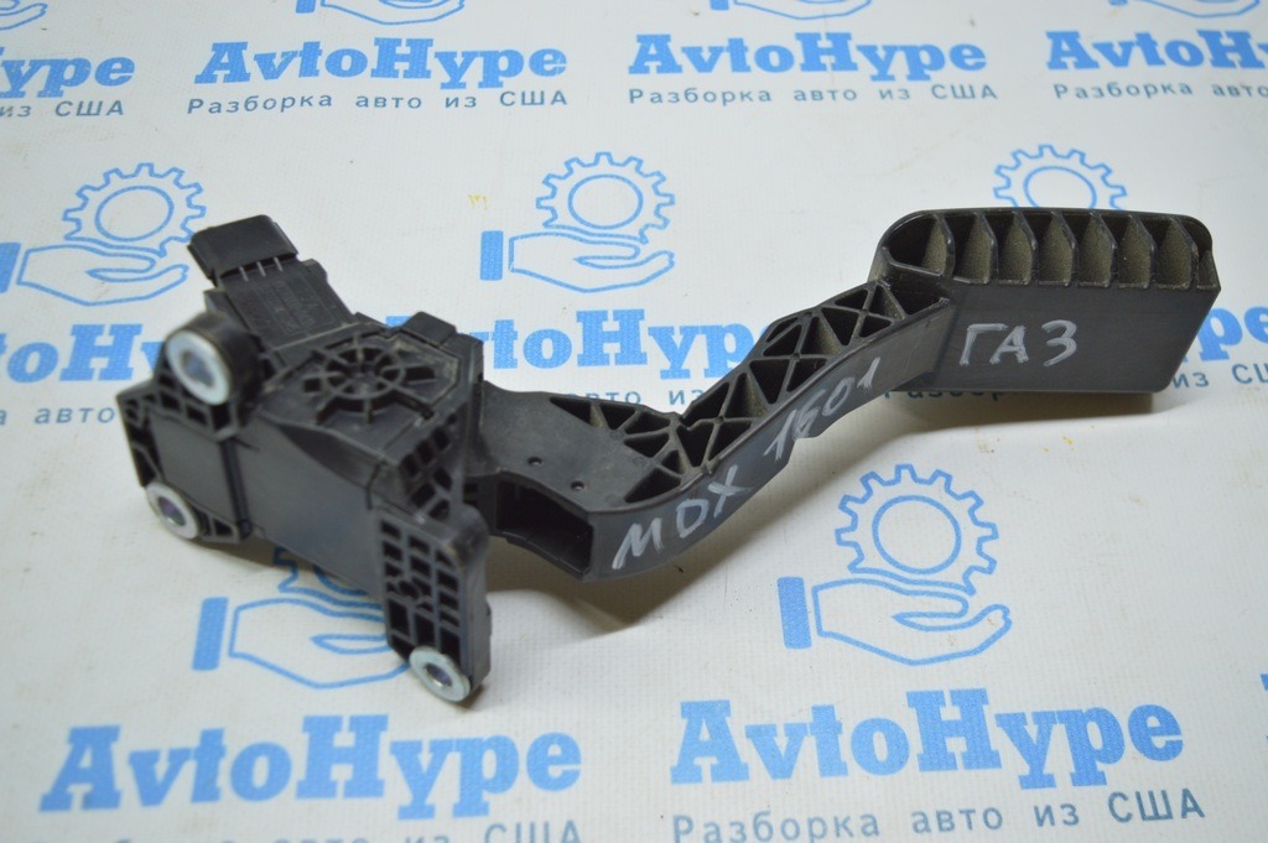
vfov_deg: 36.8
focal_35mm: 36
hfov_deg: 53.2
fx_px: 1267
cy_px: 422
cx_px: 634
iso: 400
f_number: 4
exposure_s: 1/60
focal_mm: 24
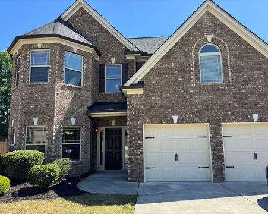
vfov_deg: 54.9
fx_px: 206
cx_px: 137
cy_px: 108
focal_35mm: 26
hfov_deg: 66.1
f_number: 1.78
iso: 80
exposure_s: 1/1637
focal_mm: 6.76
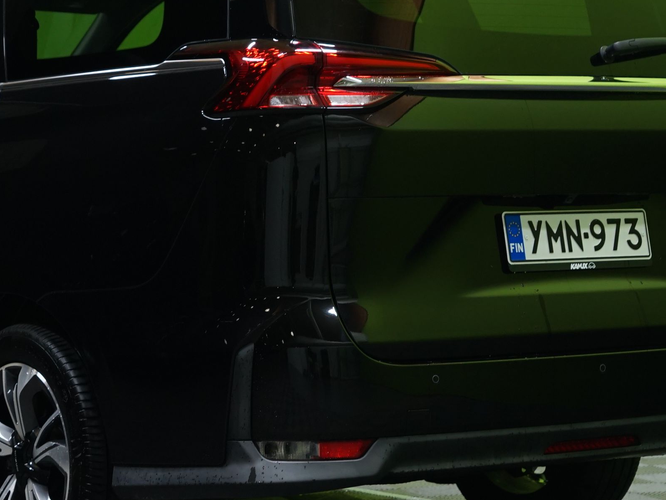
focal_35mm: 126
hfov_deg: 15.6
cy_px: 238
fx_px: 2424
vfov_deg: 11.8
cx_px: 172
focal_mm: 53
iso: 640
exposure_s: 1/20
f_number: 5
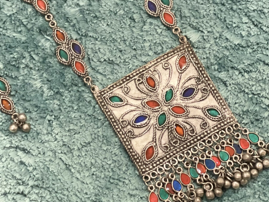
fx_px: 1142
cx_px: 78
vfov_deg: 9.9
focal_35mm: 147
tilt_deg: -70.6
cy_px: -49
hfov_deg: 13.4
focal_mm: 7.5
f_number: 2.2
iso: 400
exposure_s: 1/20
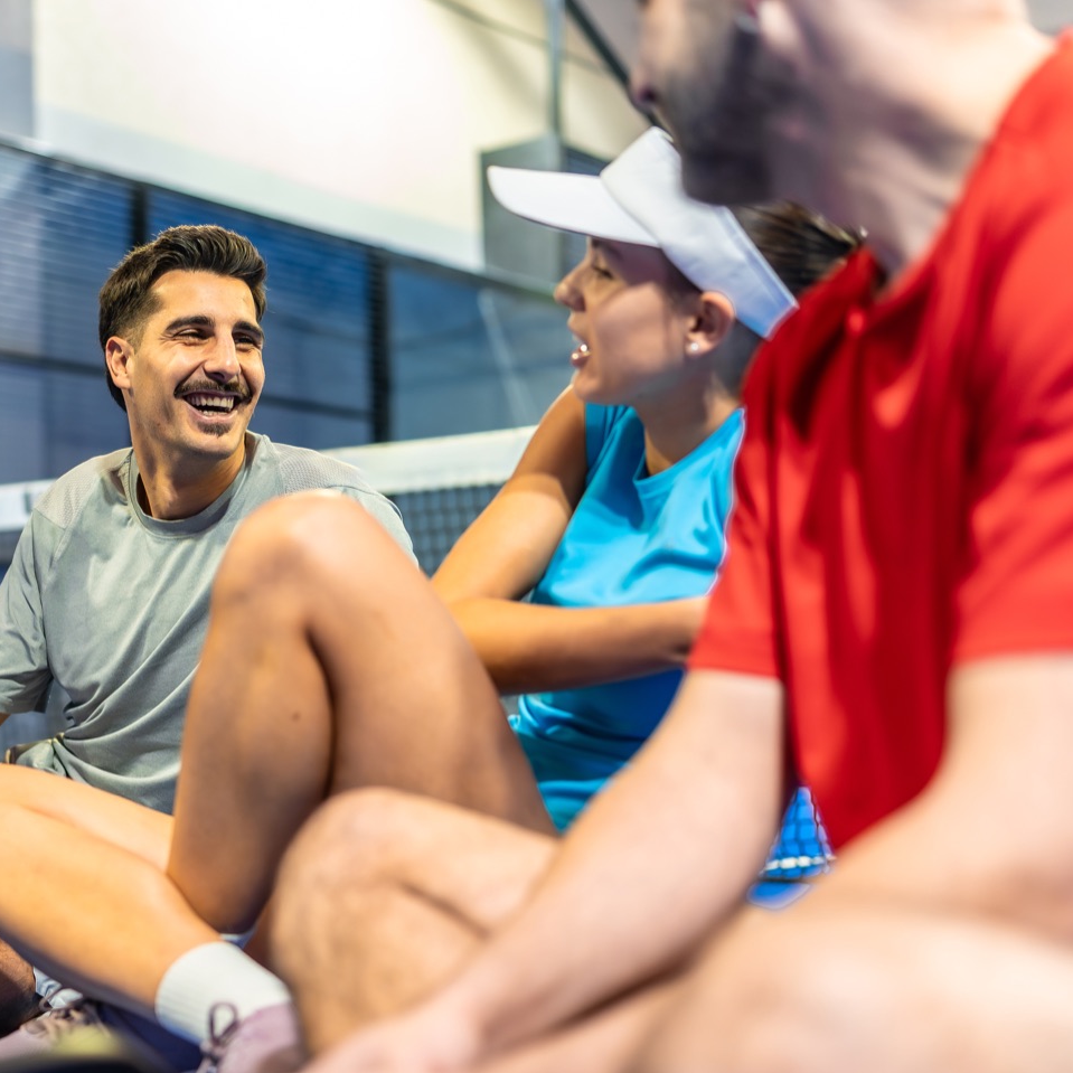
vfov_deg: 27.6
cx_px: 181
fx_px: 2174
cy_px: 656
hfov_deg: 27.1
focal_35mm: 62
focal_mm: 35
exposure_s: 1/250
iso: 1000
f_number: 1.4
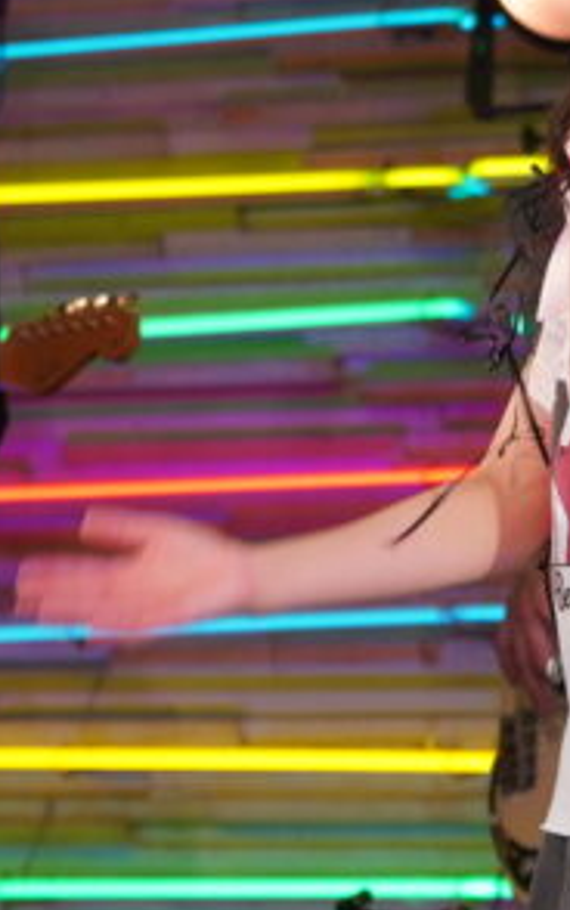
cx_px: 985
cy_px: 467
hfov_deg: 3.0
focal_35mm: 436
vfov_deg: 4.8
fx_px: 10826
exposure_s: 1/160
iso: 640
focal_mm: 105
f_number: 5
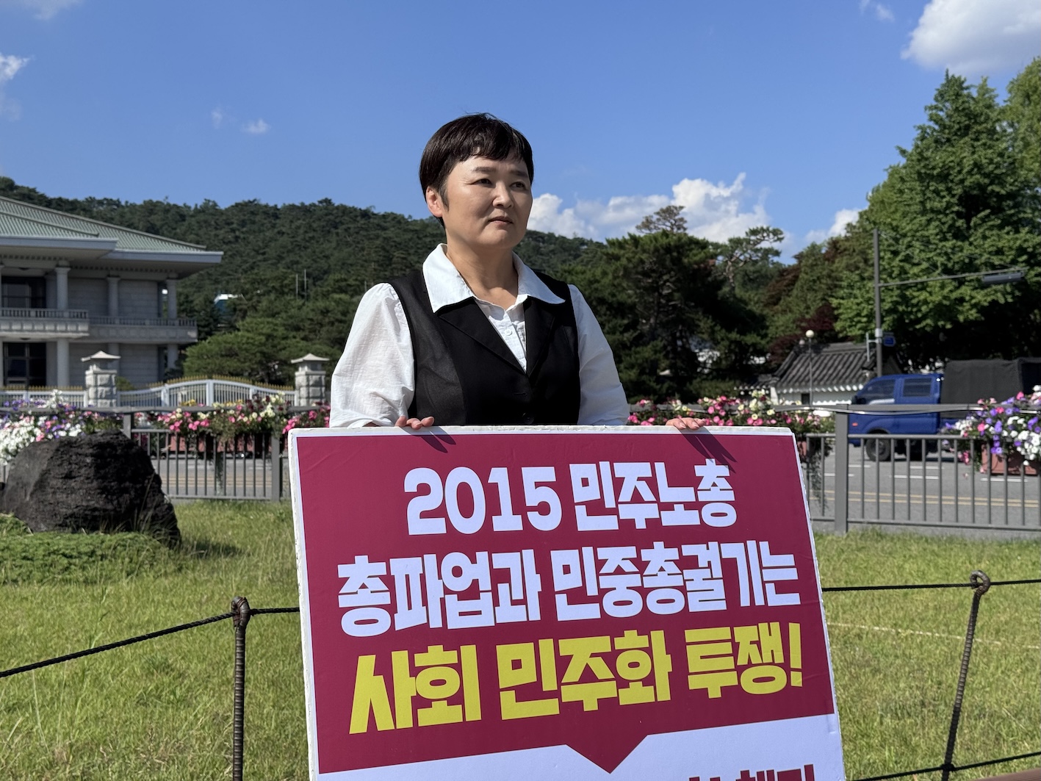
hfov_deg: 39.7
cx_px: 520
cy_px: 390
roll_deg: +0.5
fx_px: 1444
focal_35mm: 48
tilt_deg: +2.1
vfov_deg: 30.3
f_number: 1.78
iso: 64
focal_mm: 6.76
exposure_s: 1/7092
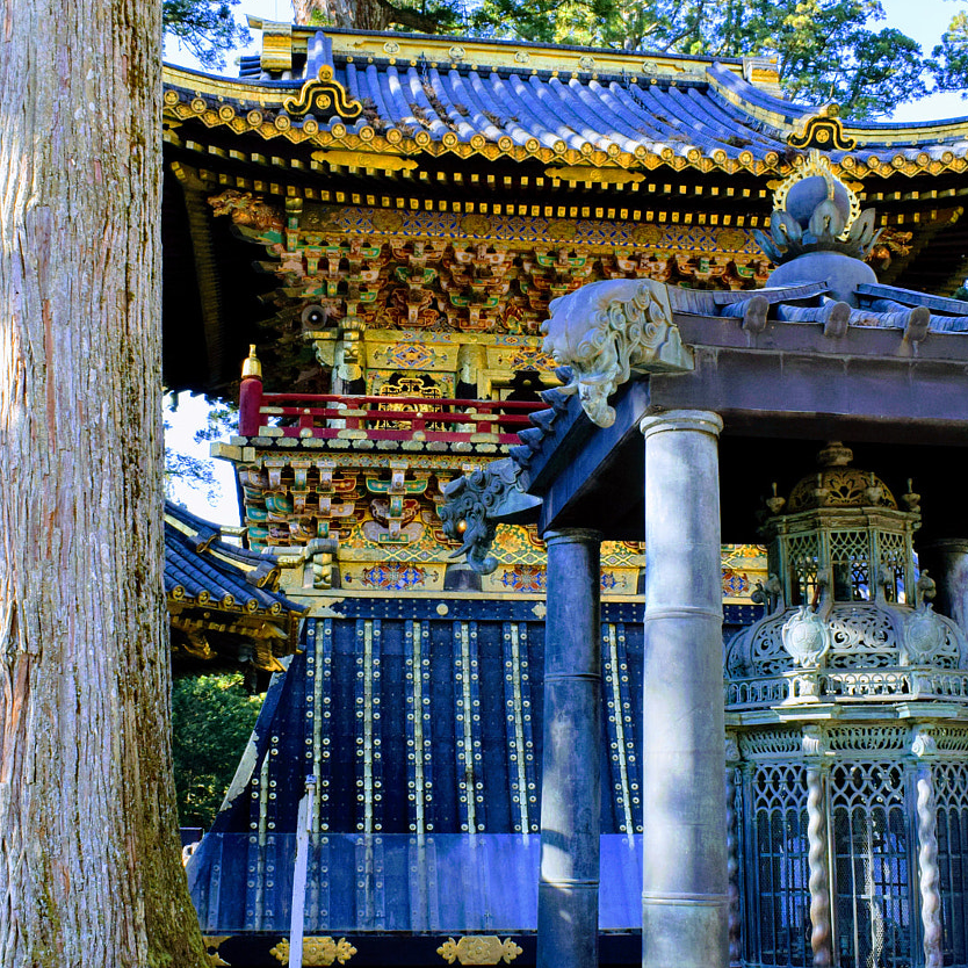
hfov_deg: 38.3
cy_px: 464
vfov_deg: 38.3
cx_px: 454
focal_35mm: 44
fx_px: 1392
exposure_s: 1/200
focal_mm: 18
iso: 400
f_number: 7.1
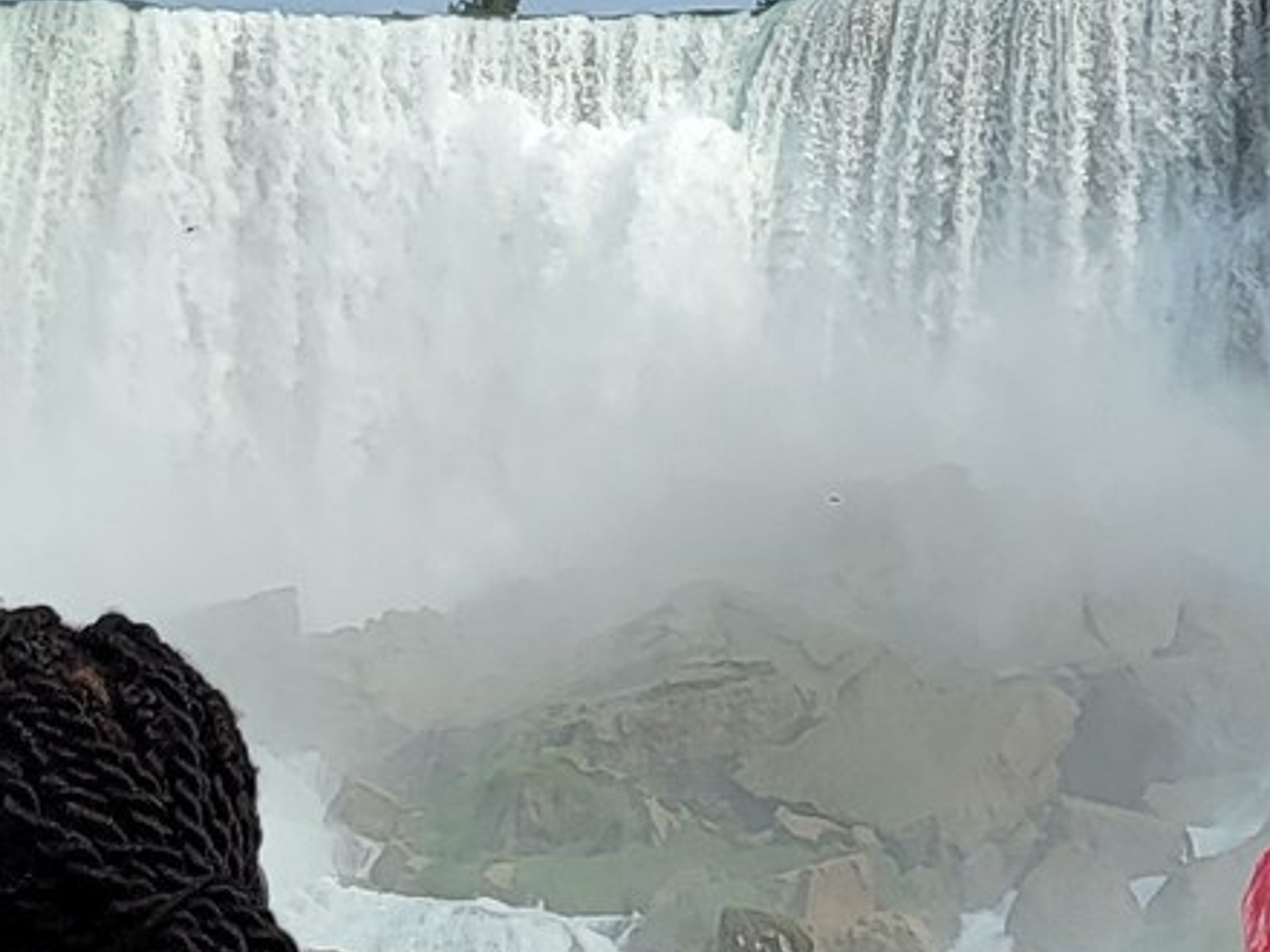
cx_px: 78
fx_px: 4806
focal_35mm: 131
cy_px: -366
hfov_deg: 14.9
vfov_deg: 11.0
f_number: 1.8
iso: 16
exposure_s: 1/1700
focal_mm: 6.7
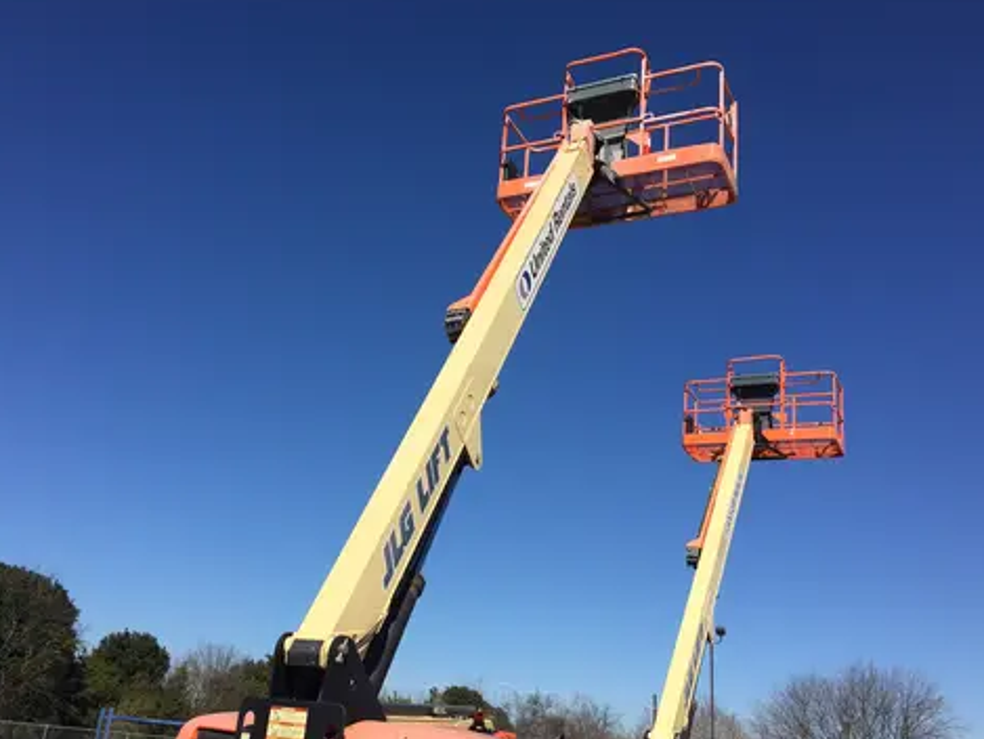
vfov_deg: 41.8
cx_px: 455
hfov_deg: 53.9
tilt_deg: +21.3
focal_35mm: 34
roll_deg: -7.0
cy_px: 368
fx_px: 967
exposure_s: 1/2825
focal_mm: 4.15
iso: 32
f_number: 2.2
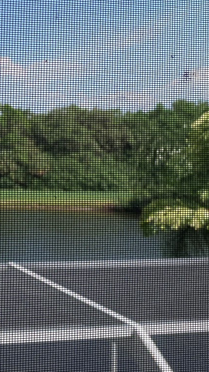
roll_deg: -1.1
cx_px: -85
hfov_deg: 18.3
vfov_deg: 34.7
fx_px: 591
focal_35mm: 60
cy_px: 137
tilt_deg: +0.9
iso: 32
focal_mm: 4.25
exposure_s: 1/2070
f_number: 1.8
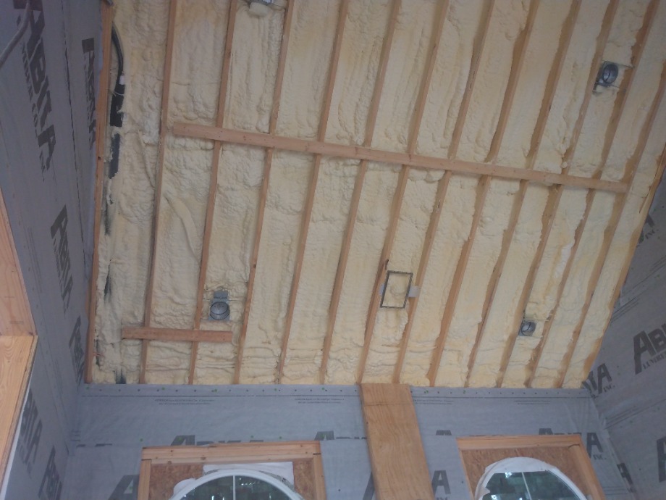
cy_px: 250
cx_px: 333
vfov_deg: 66.0
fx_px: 385
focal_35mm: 20
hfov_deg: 81.7
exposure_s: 1/60
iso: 170
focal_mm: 3.54
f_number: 2
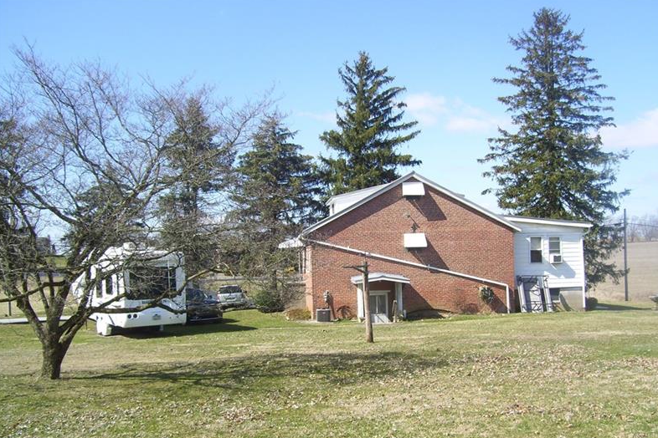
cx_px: 329
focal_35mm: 38
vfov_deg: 35.0
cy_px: 247
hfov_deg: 50.7
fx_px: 695
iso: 80
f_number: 4.8
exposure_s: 1/400
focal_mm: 6
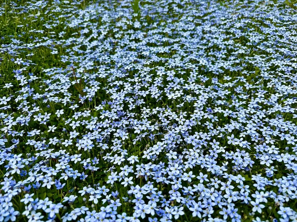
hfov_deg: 67.3
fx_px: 223
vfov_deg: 53.1
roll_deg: -2.5
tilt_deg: -43.8
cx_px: 148
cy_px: 111
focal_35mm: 26
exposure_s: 1/1362
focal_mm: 5.96
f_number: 1.6
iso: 50
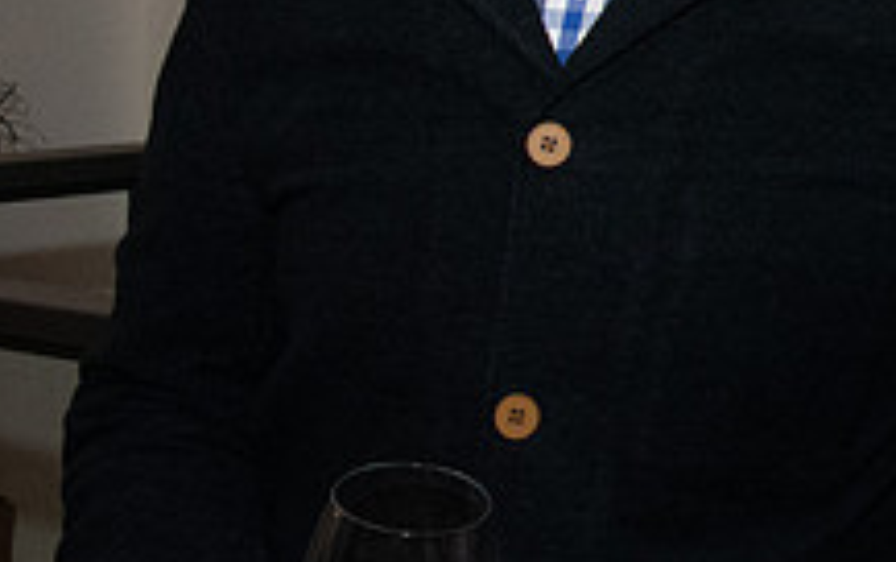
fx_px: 3983
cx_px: 1012
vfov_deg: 7.9
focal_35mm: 163
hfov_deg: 12.6
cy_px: -205
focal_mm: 38
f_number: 13
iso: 5000
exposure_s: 1/160
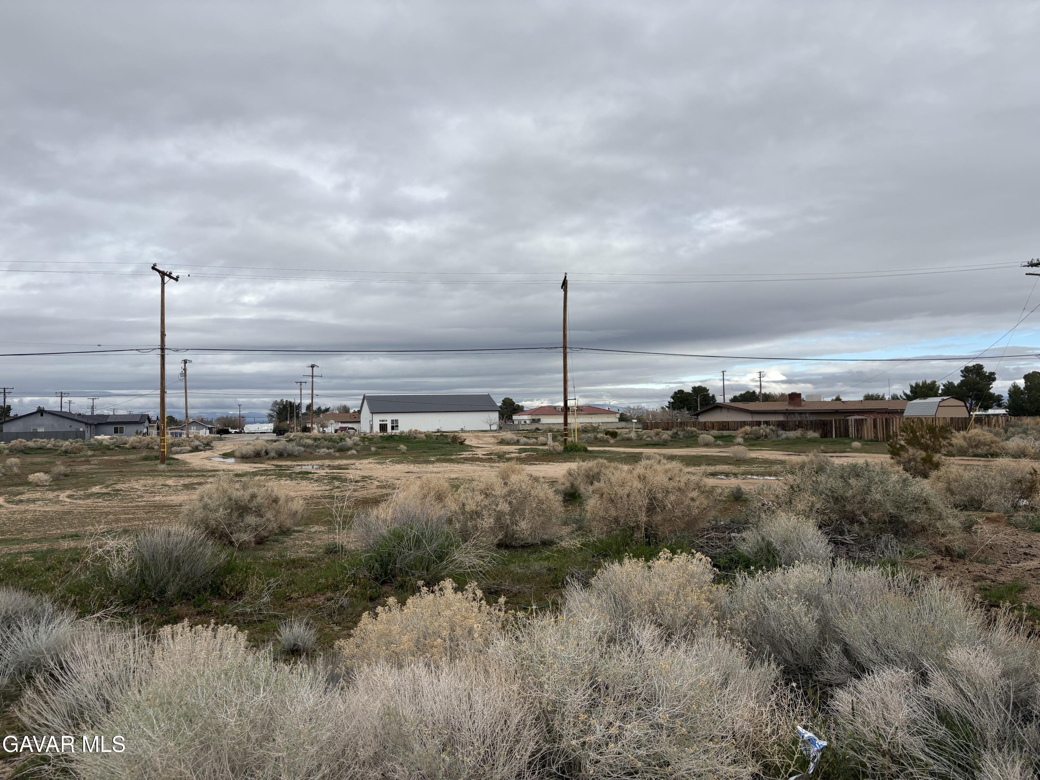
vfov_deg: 53.1
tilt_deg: -1.0
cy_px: 390
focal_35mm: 26
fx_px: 781
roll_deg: +0.6
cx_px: 520
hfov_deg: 67.3
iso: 50
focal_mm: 5.96
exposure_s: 1/4950
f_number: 1.6
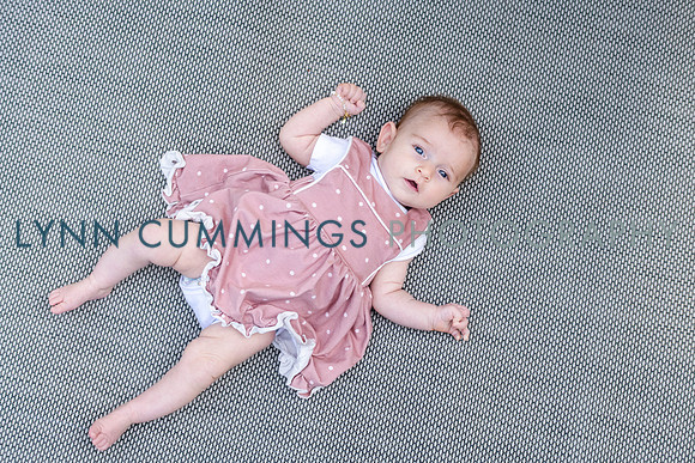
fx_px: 1120
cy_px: 232
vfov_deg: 23.4
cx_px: 348
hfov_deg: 34.5
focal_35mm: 58
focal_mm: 58
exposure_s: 1/640
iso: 500
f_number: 3.2
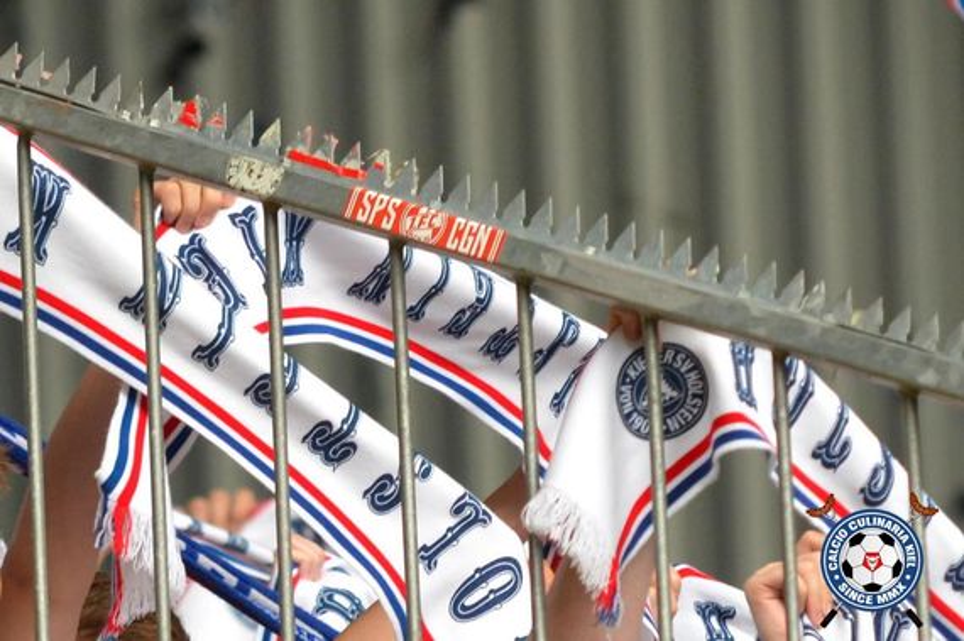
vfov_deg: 5.4
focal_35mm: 255
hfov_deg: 8.1
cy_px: 320
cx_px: 482
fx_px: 6822
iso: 500
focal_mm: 170
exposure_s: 1/1000
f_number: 4
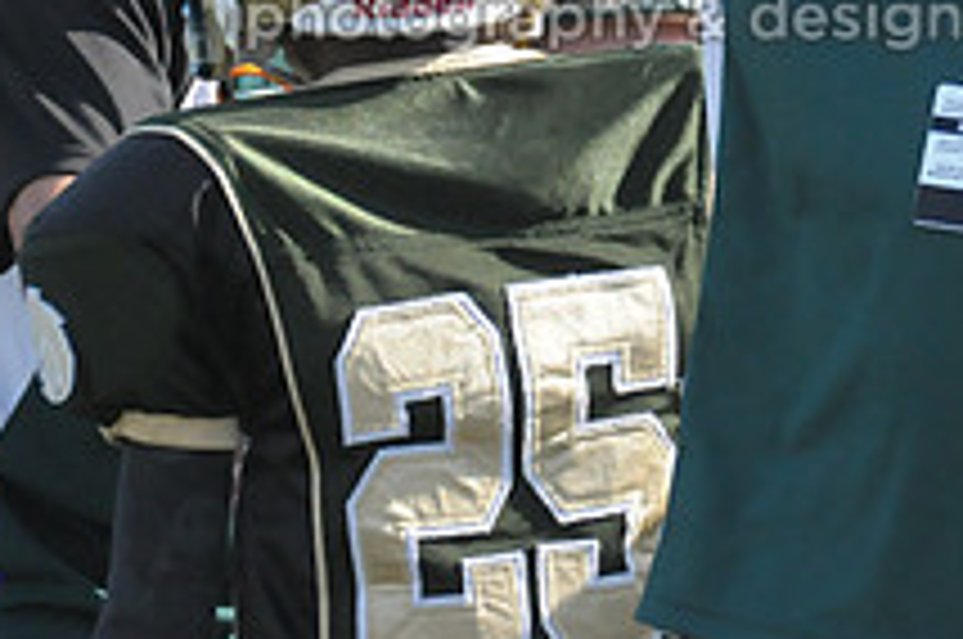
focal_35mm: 1221
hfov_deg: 1.7
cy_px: -146
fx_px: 32612
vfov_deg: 1.1
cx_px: 702
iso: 1600
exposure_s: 1/4000
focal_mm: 300
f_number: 4
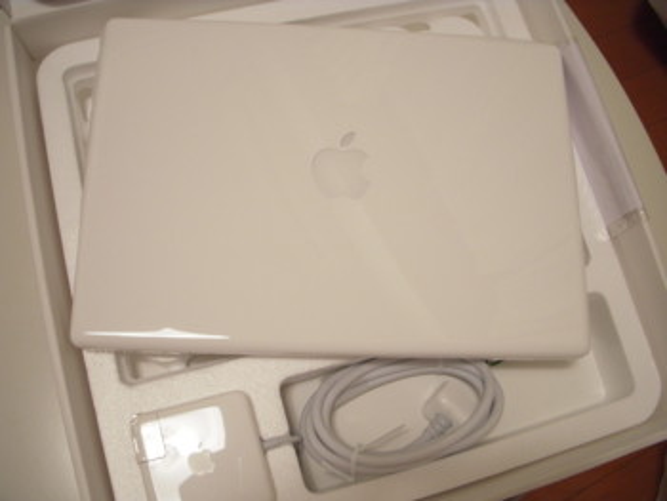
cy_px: 250
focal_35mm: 38
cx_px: 334
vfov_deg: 37.8
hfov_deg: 48.9
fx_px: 733
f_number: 3.3
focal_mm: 6.3
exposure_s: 1/20
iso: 200
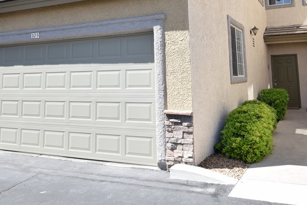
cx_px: 157
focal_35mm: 37
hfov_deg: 51.9
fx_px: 316
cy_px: 31
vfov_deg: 34.5
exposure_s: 1/60
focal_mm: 14
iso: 100
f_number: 11
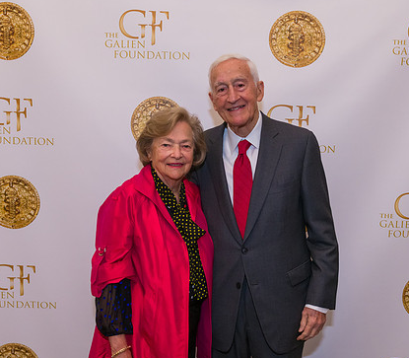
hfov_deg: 39.8
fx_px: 565
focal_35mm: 45
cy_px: 195
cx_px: 208
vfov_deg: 35.1
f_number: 4
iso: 1000
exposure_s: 1/125
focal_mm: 29
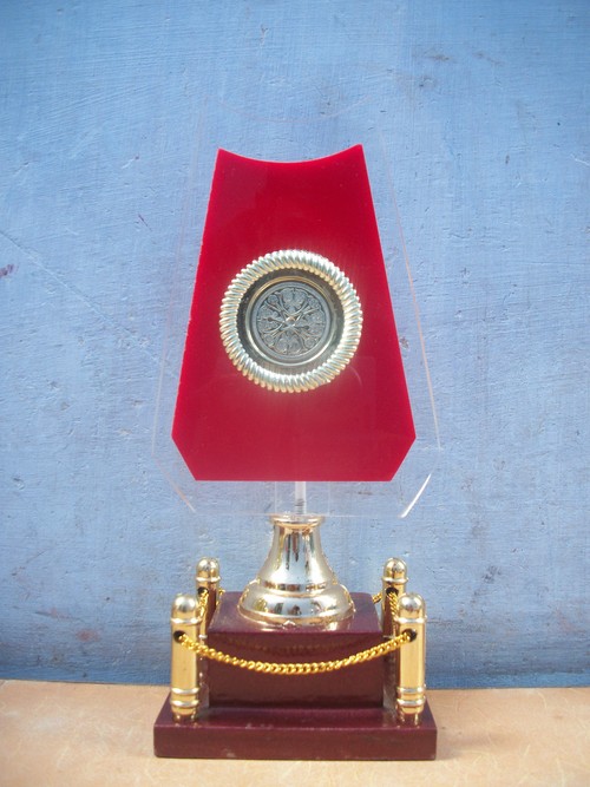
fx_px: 727
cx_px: 295
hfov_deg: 44.1
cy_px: 394
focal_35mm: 32
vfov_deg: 56.8
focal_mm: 5.7
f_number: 2.9
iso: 80
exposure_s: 1/40
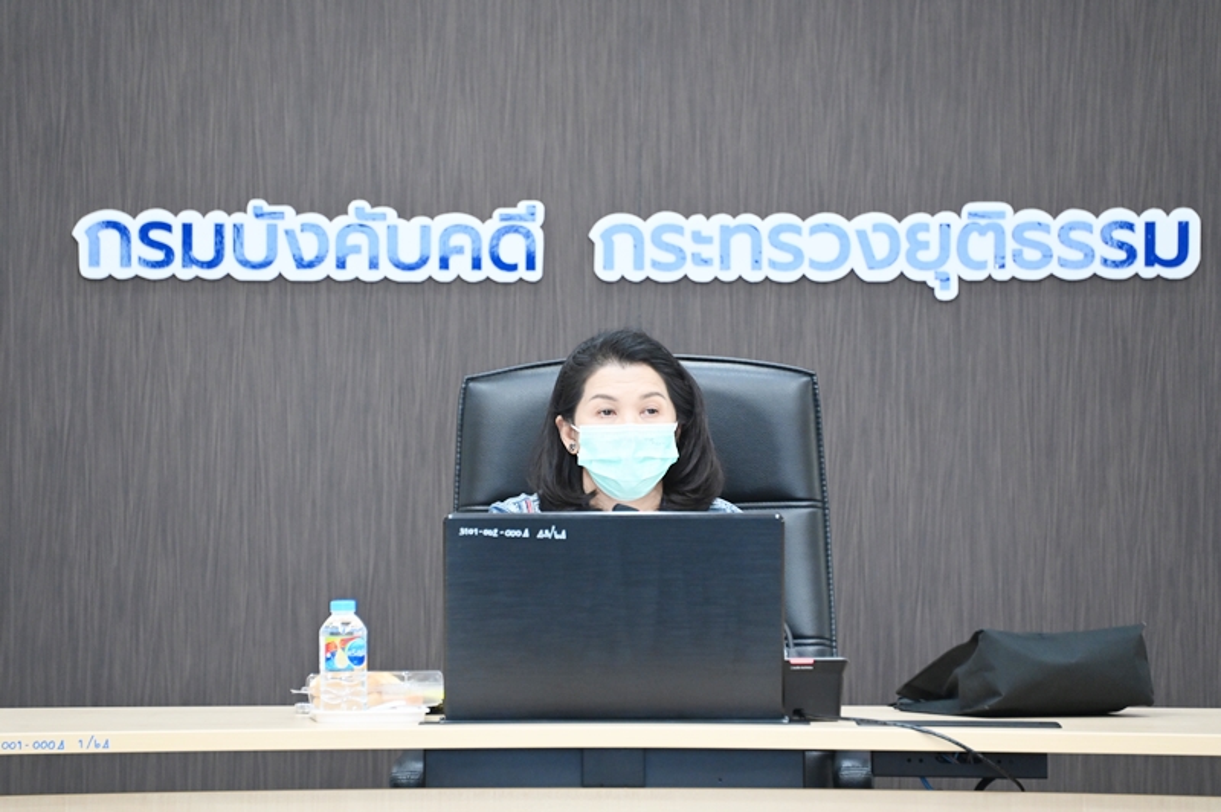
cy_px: 406
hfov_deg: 6.9
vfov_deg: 4.6
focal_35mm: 300
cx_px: 610
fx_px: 10166
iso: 3600
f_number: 5.6
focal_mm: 300
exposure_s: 1/80
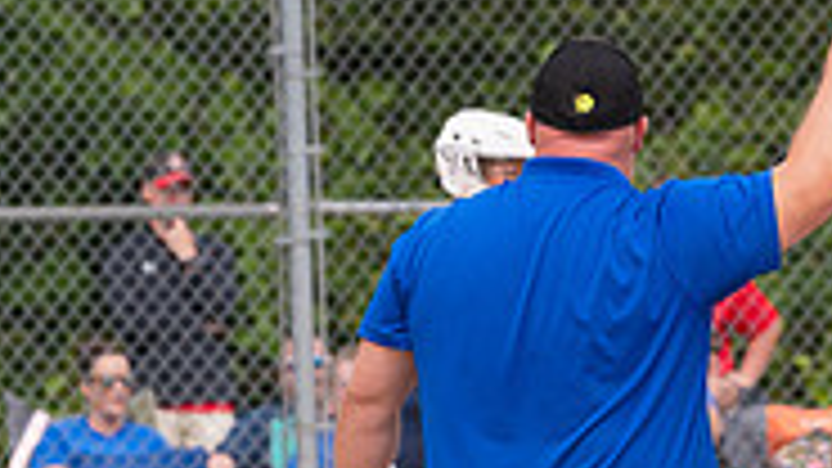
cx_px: 980
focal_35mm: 762
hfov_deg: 2.8
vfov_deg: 1.6
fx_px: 16808
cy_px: 464
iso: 320
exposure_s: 1/1600
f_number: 5.6
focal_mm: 155
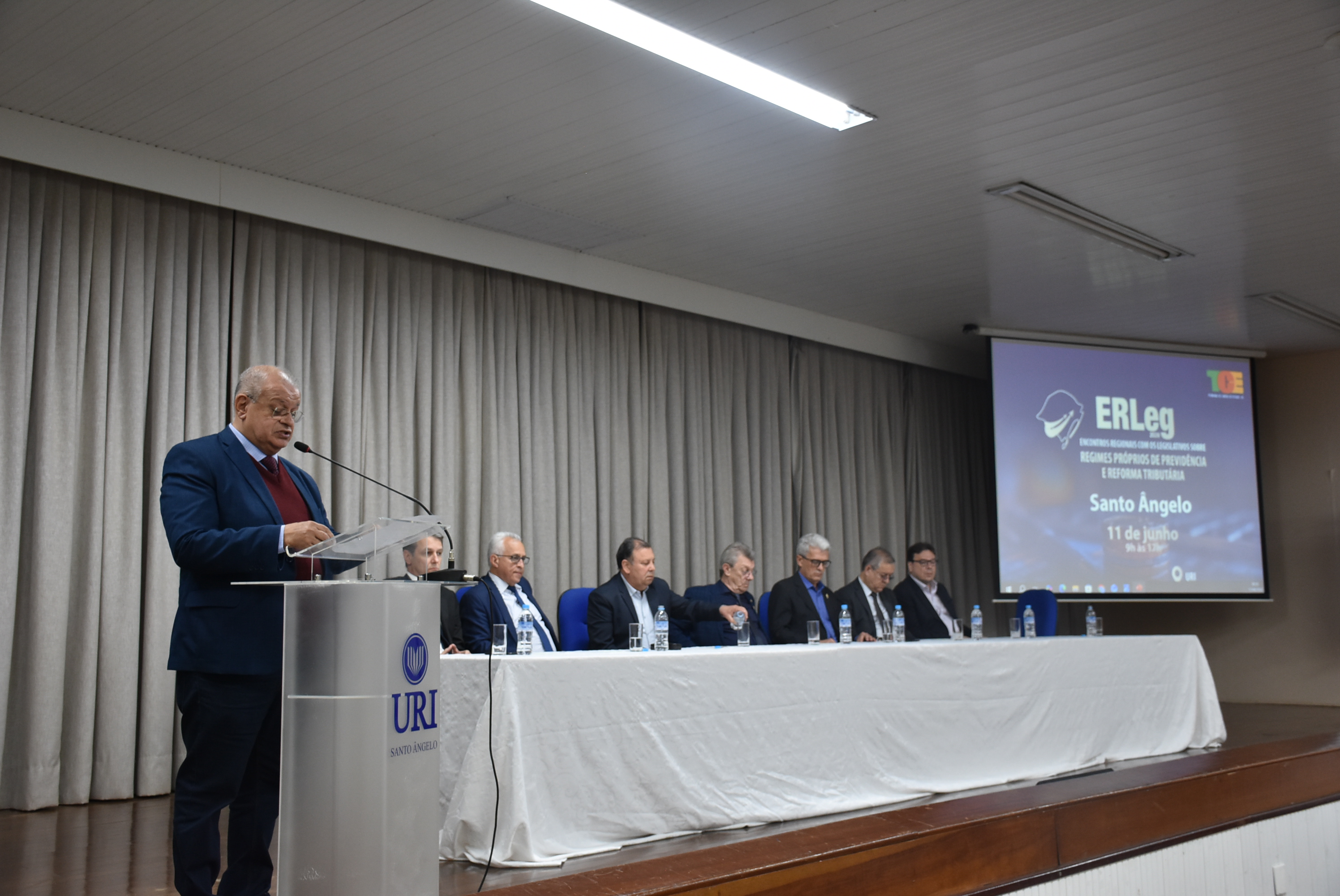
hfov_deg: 53.1
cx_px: 670
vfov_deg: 36.9
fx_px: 1341
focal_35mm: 36
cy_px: 448
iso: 800
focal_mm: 24
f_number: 4.5
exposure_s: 1/80
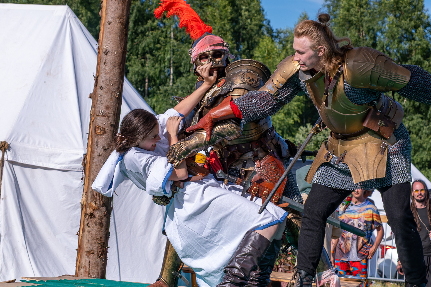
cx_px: 262
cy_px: 118
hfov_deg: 16.0
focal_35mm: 128
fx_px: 1532
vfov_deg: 10.7
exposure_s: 1/1600
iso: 160
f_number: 4
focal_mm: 44.1
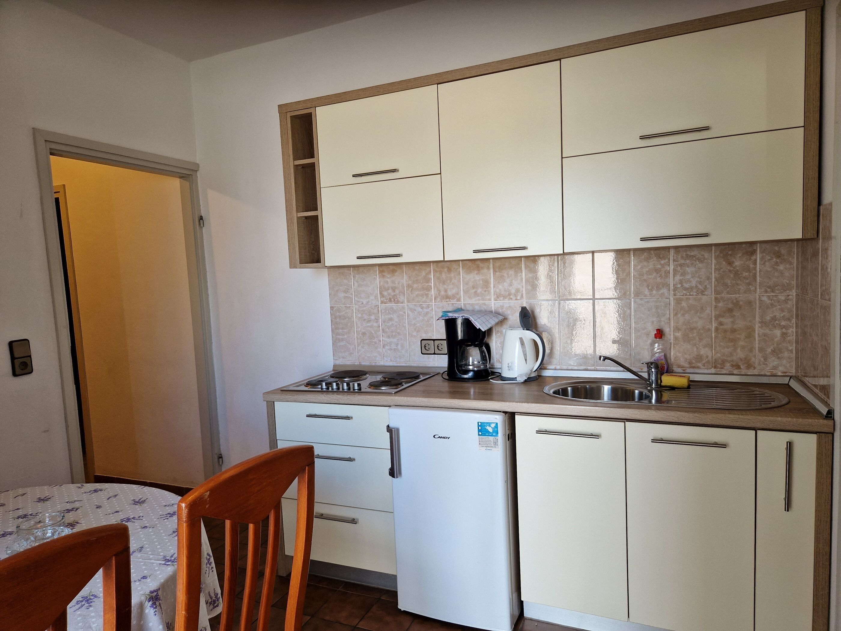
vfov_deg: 58.9
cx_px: 420
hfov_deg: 73.9
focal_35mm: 23
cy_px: 316
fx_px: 559
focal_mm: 5.4
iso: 125
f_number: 1.8
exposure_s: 1/180
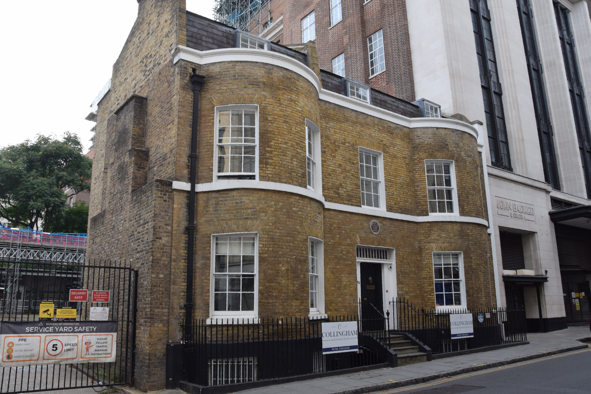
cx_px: 296
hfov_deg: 67.4
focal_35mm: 27
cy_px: 197
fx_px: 443
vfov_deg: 47.9
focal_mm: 18
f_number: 7.1
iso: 400
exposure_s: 1/200
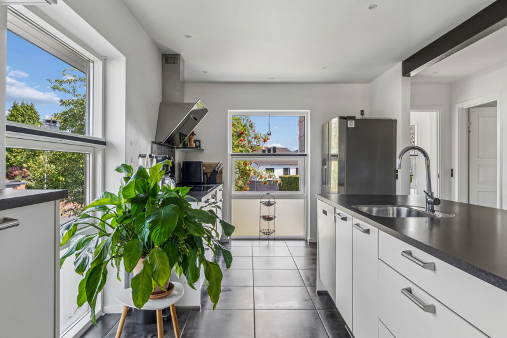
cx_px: 254
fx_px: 317
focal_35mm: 22
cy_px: 169
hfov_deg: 77.3
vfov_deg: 56.1
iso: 200
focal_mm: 15
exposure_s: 1/40
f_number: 8
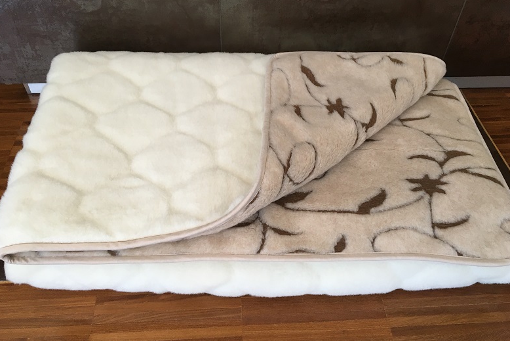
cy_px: 168
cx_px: 260
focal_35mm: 31
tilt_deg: -48.4
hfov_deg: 60.3
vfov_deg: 42.3
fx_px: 439
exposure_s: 1/33
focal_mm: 4.15
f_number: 2.2
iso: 50
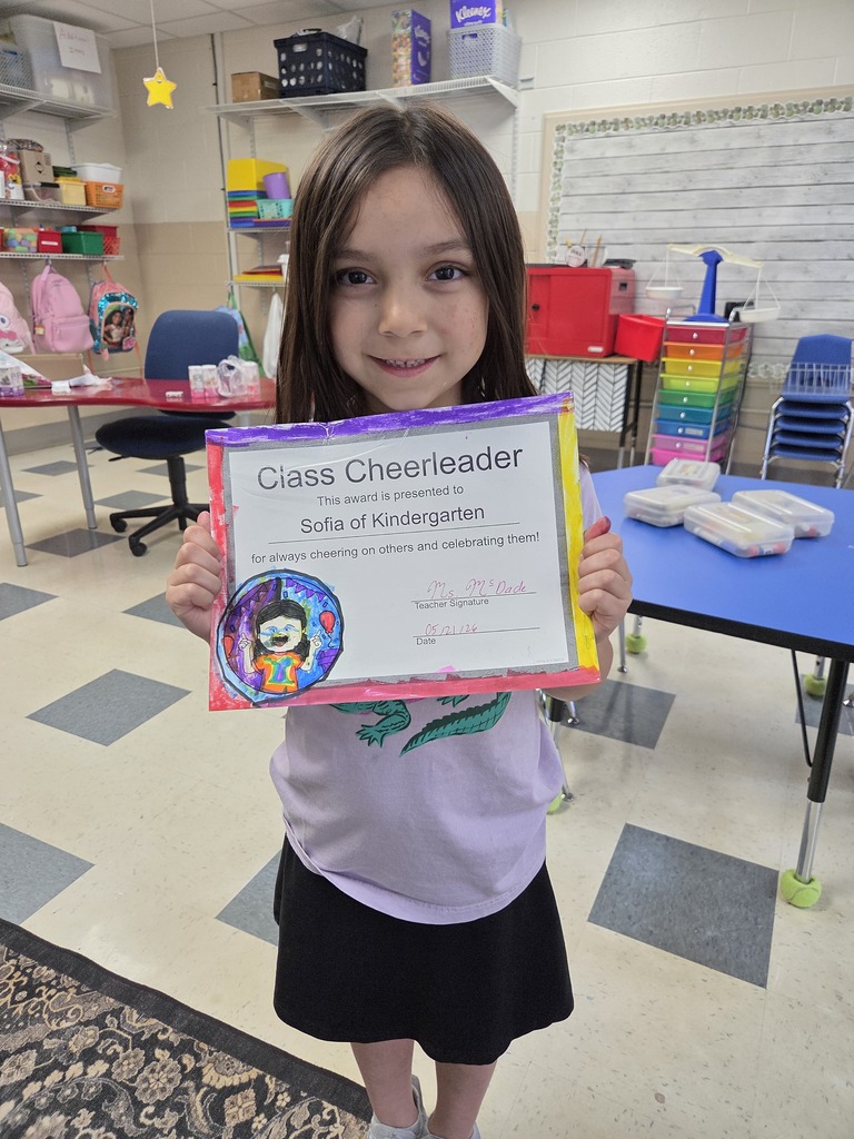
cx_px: 427
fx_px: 757
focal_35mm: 23
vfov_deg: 73.9
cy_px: 570
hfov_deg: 58.9
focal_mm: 5.4
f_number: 1.8
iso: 100
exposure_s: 1/61.3
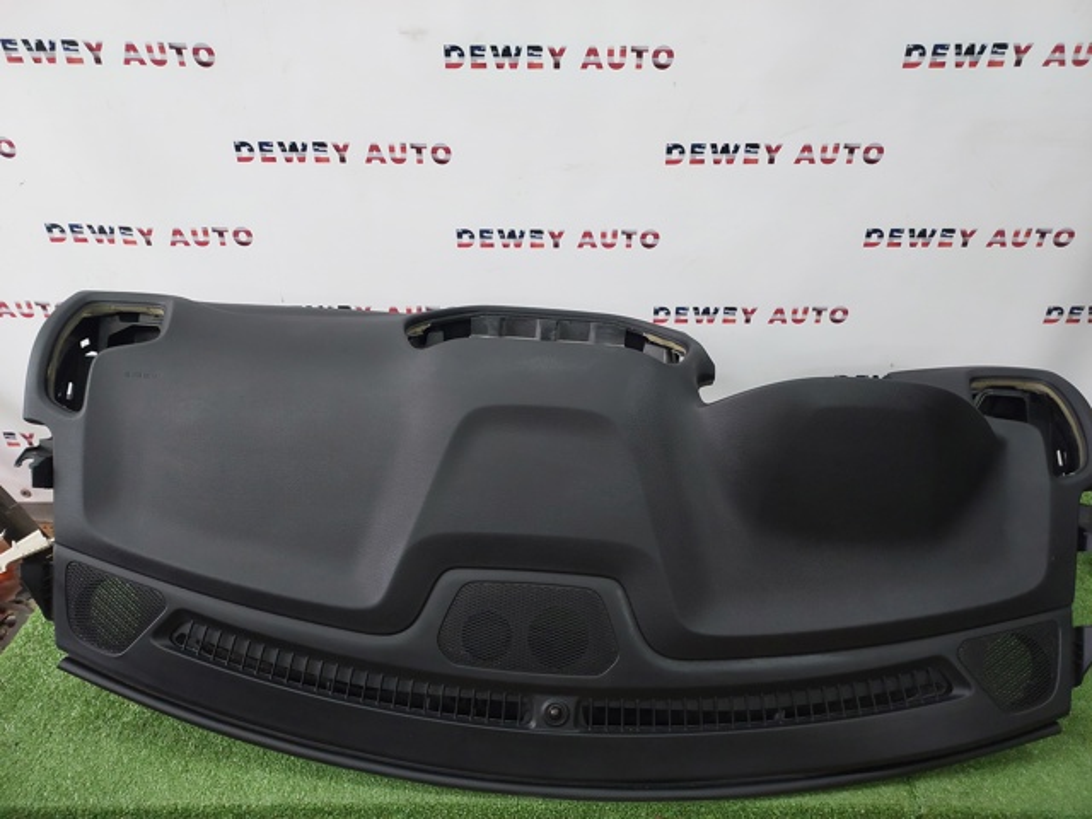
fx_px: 883
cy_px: 410
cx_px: 546
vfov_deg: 49.7
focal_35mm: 28
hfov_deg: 63.4
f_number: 1.8
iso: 320
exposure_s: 1/60
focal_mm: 5.32
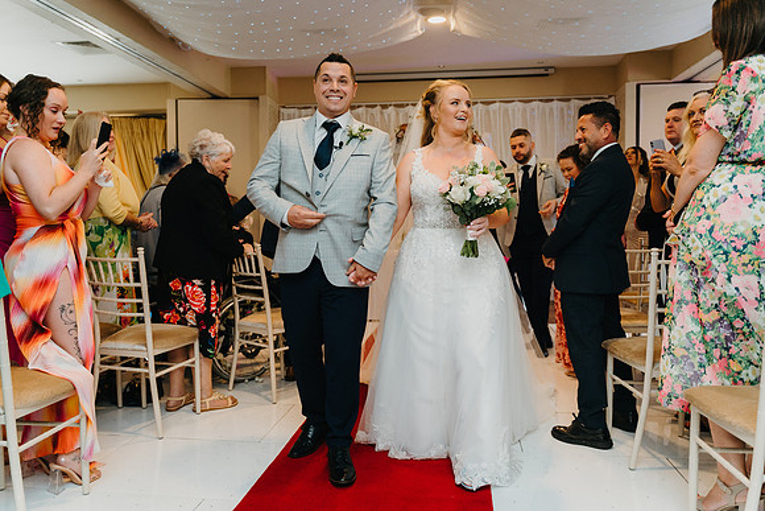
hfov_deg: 65.5
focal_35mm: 28
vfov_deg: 46.4
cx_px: 382
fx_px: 595
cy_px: 256
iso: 1250
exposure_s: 1/160
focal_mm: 28
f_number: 2.8
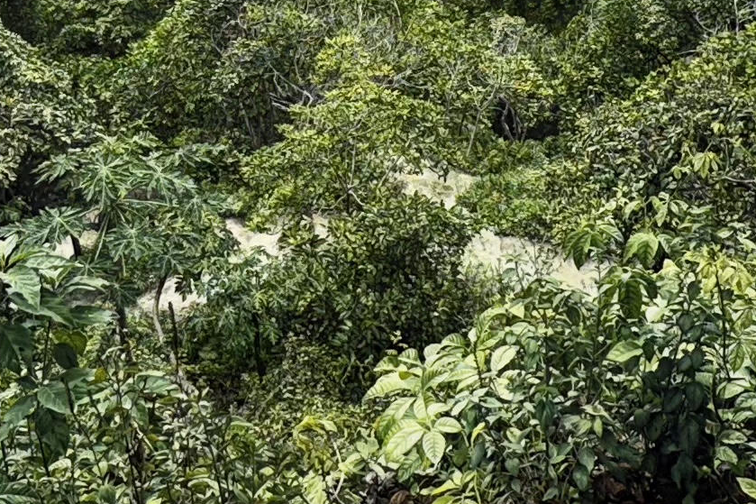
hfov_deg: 17.1
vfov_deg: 11.4
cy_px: 73
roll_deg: +0.1
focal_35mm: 120
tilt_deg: +0.4
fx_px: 2519
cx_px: 325
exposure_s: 1/125
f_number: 1.78
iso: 64
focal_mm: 6.76
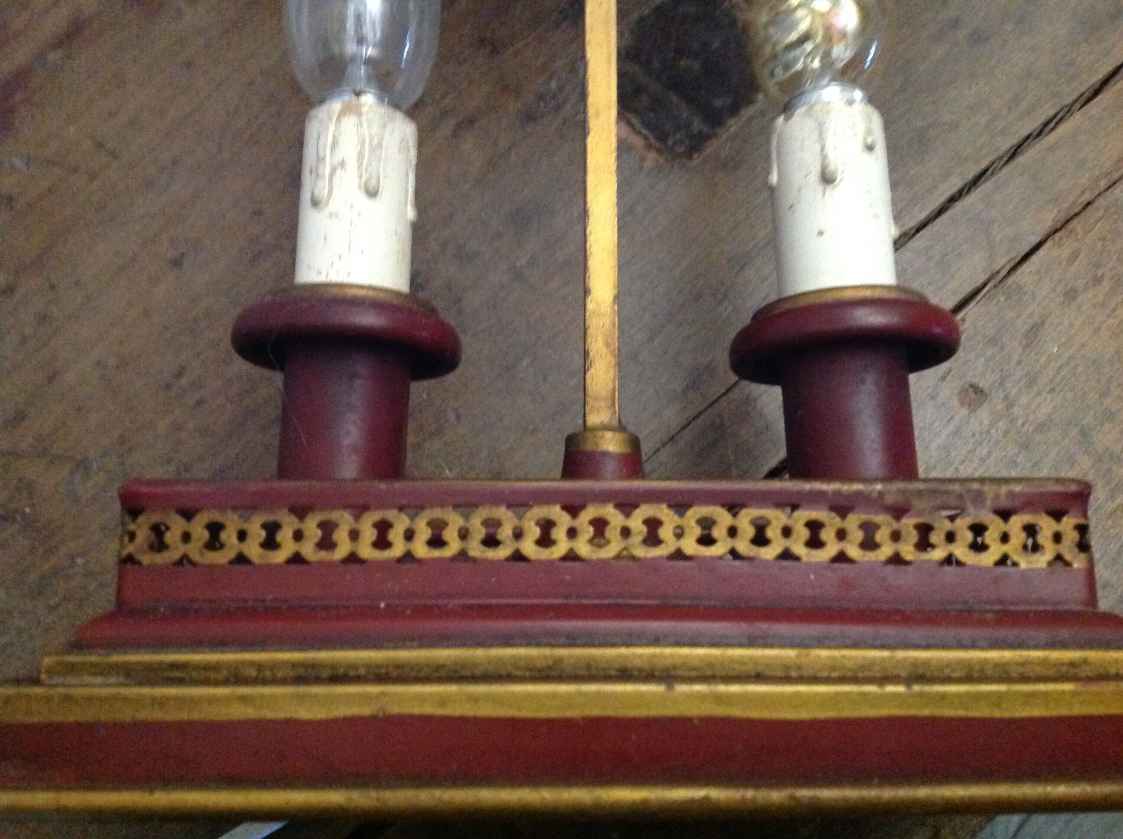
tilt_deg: -79.9
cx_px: 562
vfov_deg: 40.6
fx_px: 1134
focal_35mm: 35
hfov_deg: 52.7
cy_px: 420
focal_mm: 4.28
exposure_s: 1/17
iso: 800
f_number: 2.4
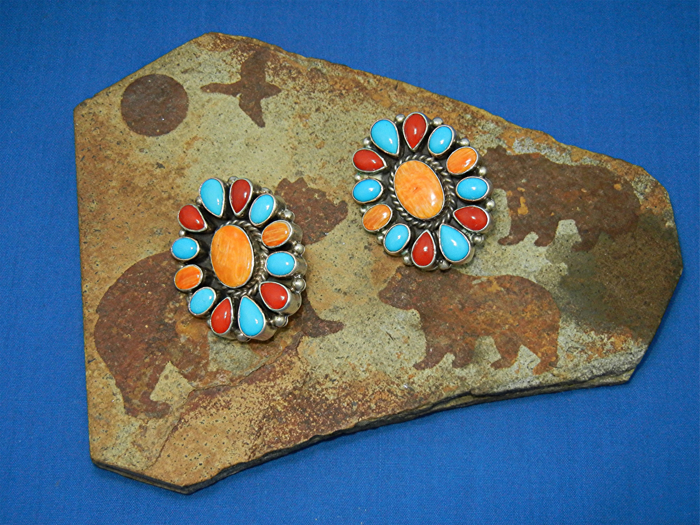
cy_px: 262
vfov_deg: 28.0
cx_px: 350
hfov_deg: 36.8
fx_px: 1052
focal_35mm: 52
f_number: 3.9
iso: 404
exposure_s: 1/30
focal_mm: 9.3
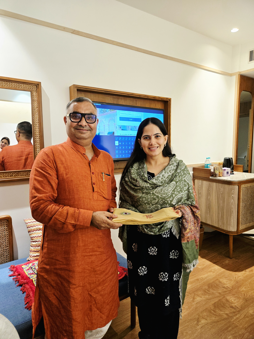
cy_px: 170
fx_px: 225
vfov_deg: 73.9
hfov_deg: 58.9
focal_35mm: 23
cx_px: 127
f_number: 1.8
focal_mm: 5.4
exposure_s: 1/101
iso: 250
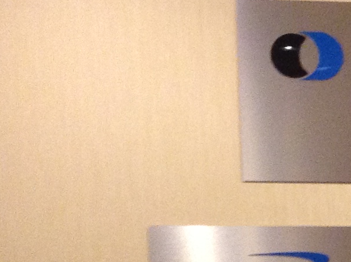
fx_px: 1438
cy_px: 325
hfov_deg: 12.3
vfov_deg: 10.2
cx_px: 707
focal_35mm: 142
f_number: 2.4
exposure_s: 1/24
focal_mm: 3.3
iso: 160
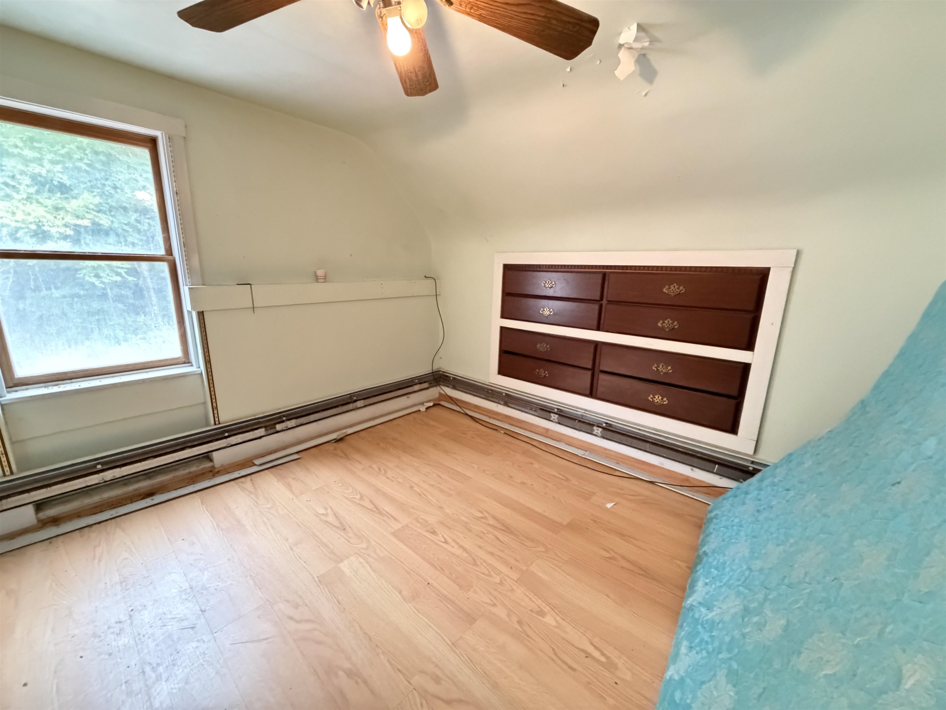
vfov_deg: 85.7
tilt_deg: -13.1
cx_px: 473
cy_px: 355
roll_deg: -1.1
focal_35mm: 14
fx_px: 383
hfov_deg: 102.1
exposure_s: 1/30
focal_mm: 2.22
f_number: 2.2
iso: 2000
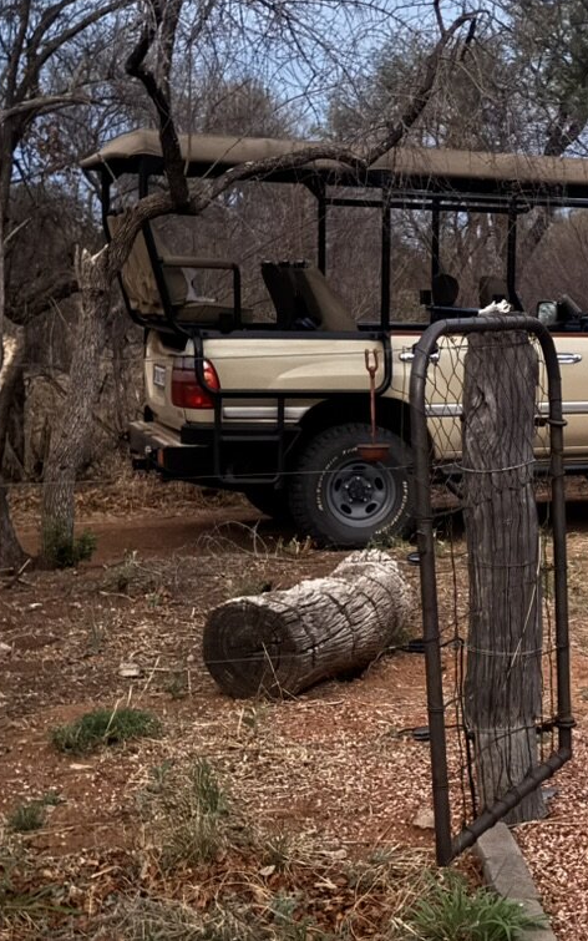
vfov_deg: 29.8
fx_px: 1769
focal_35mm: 69
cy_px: 467
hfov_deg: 18.3
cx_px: 602
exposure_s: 1/2
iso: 1600
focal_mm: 6.76
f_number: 1.78
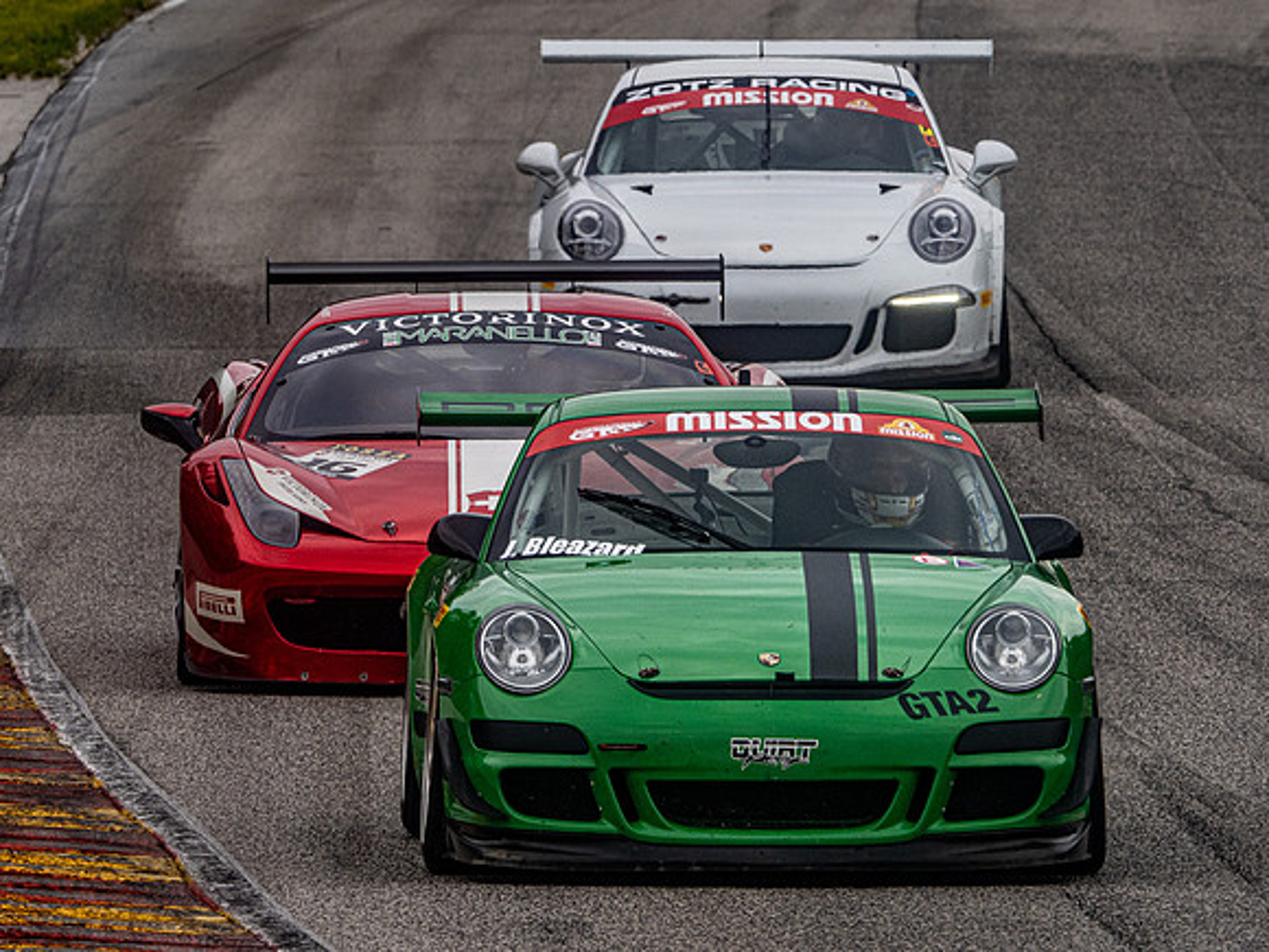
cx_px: 634
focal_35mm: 841
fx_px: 30831
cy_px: 476
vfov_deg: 1.8
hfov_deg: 2.4
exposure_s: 1/400
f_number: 10
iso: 400
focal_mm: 420
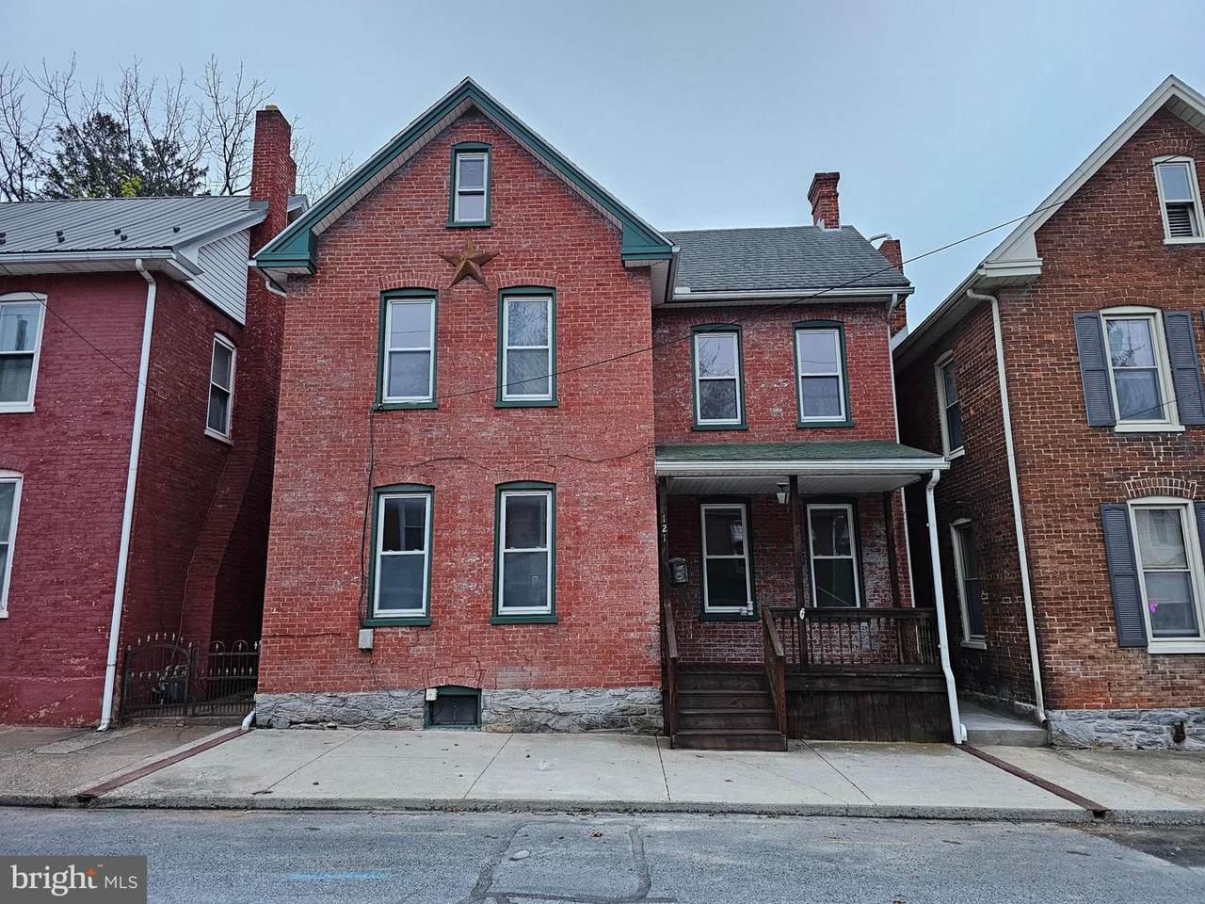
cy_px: 452
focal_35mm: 23
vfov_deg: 58.9
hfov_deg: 73.9
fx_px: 801
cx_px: 602
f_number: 1.7
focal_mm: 6.3
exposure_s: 1/120
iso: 500
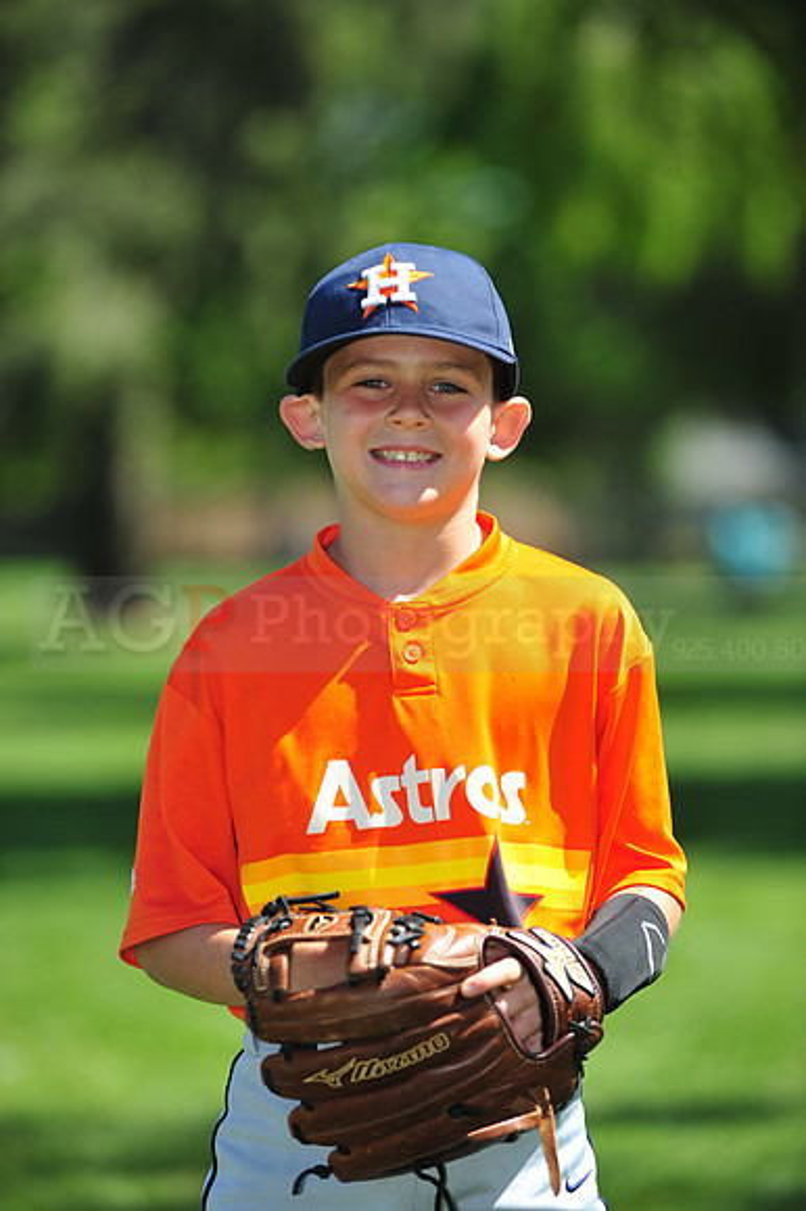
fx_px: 6724
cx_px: 403
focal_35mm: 200
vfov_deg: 10.3
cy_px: 606
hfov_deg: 6.9
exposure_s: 1/1000
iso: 200
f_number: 4.5
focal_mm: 200
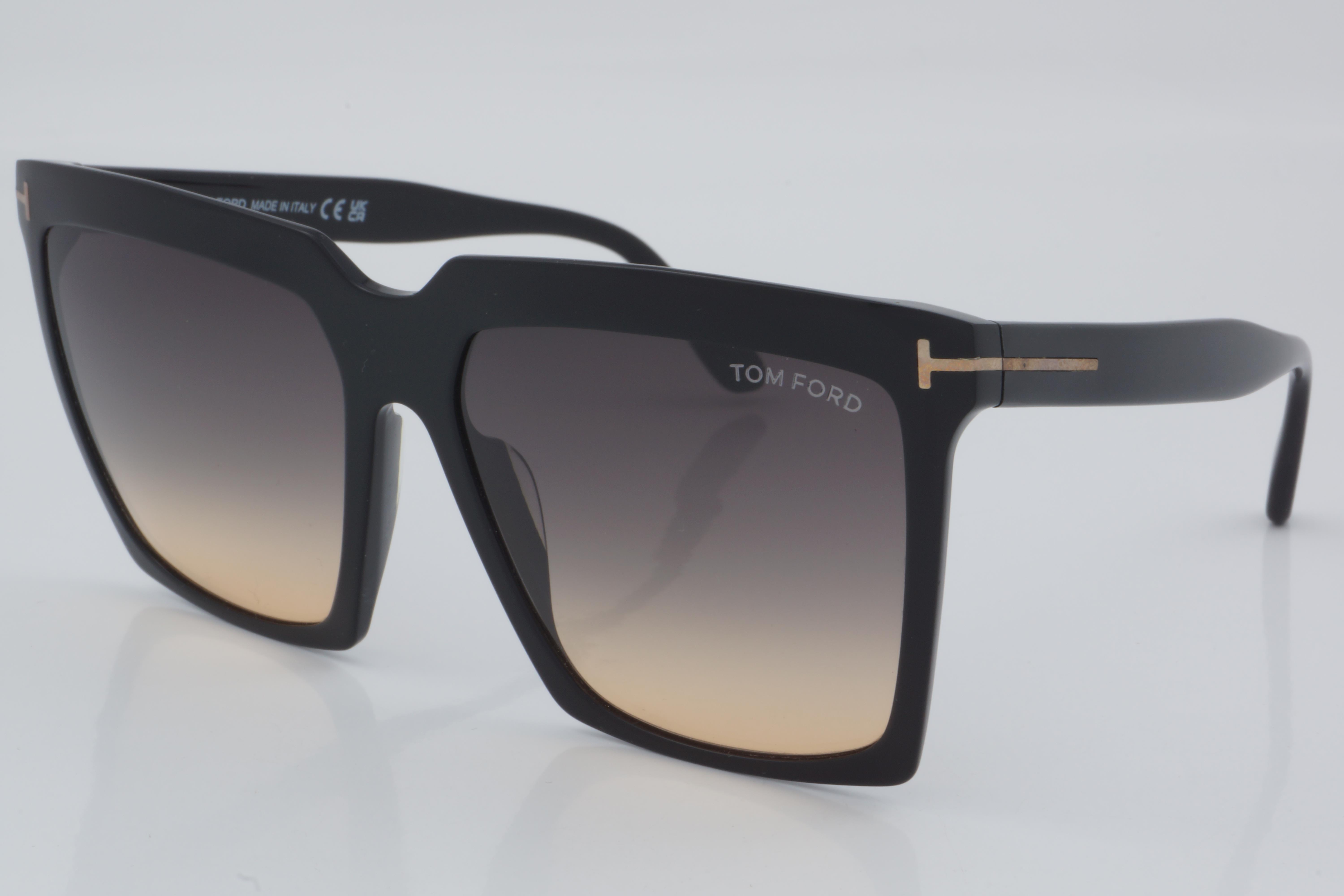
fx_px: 3080
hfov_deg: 24.6
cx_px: 672
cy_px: 448
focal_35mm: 82
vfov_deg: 16.6
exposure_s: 1/4
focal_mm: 55
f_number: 32
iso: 100
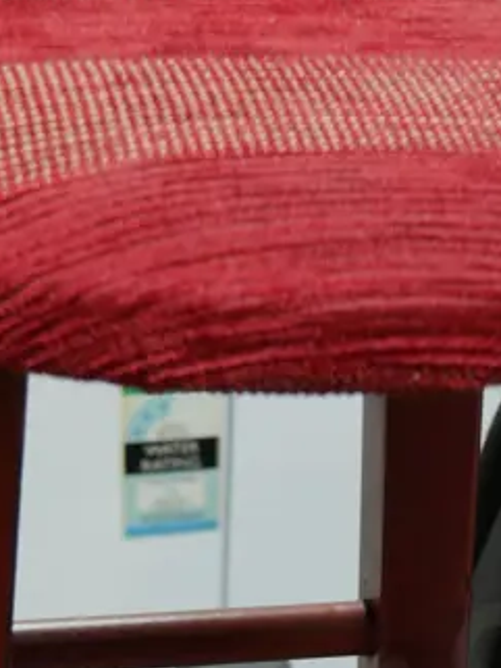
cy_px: 899
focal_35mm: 115
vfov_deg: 16.1
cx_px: 315
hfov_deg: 12.9
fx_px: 2218
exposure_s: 1/60
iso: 320
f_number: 4
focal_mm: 18
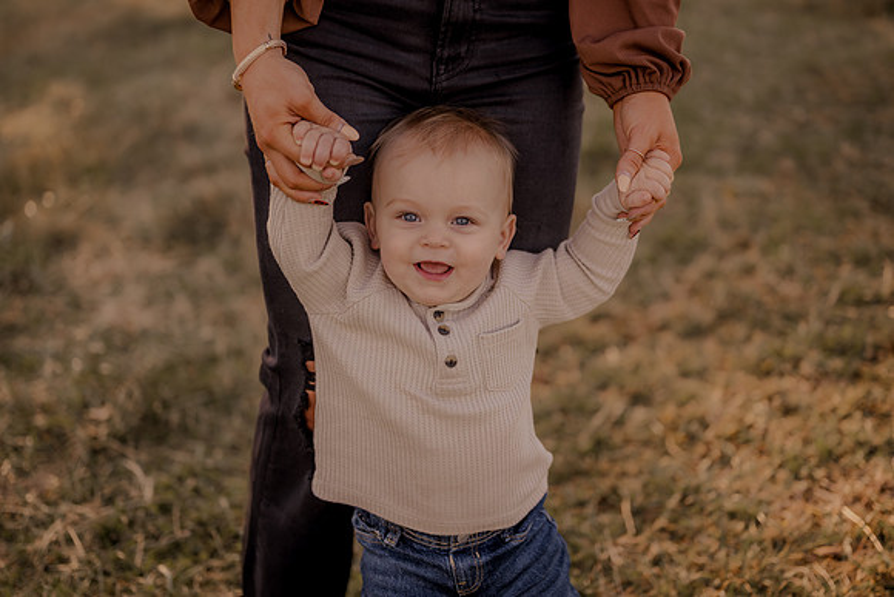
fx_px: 1242
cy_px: 298
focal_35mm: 50
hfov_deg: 39.6
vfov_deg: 27.0
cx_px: 447
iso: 250
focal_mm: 50
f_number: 1.8
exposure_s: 1/1000
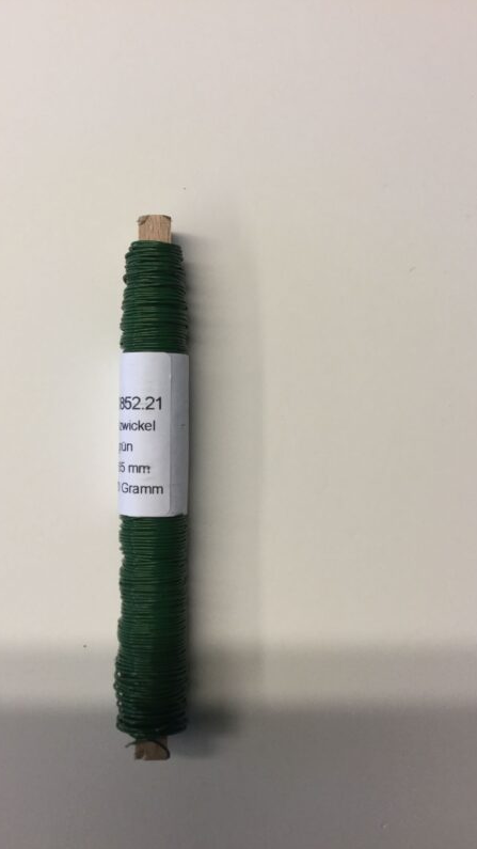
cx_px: 207
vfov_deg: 58.0
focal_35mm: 34
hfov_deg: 34.6
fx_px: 765
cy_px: 424
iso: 32
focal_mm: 3.3
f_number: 2.4
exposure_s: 1/33
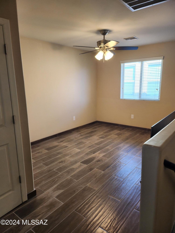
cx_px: 88
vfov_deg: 71.6
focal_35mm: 24
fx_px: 162
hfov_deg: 56.8
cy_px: 116
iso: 250
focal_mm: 5
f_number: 1.8
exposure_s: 1/120
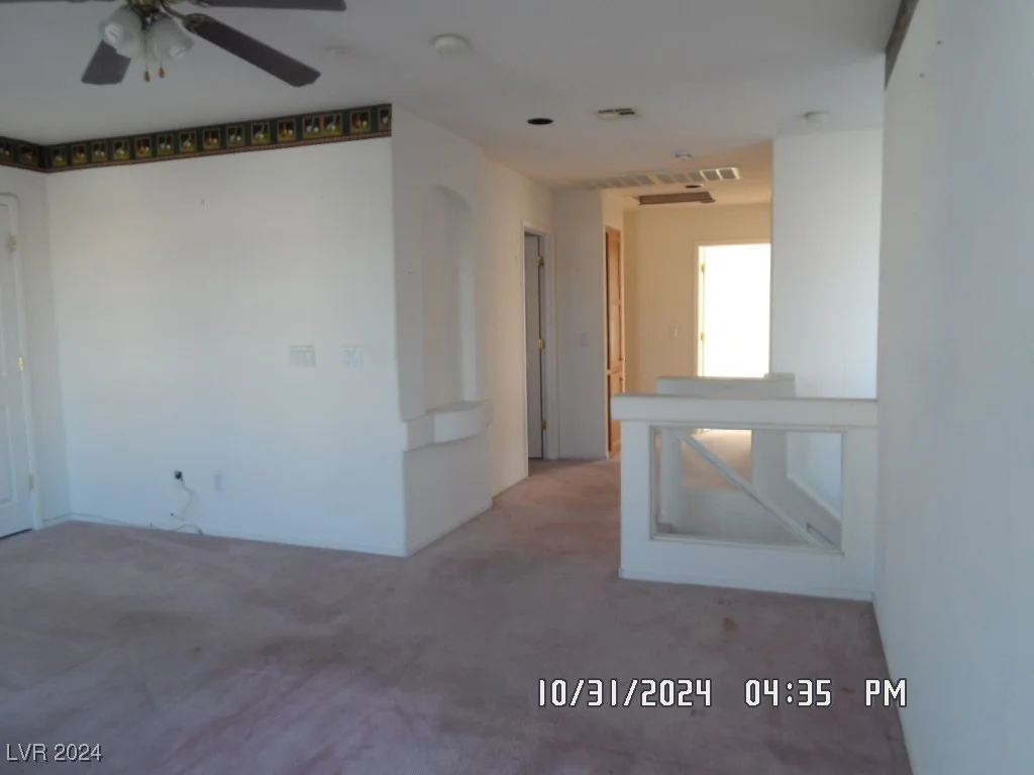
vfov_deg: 54.9
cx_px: 517
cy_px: 388
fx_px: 747
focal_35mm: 25
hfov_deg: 69.4
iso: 160
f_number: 2.5
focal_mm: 4.5
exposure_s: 1/30
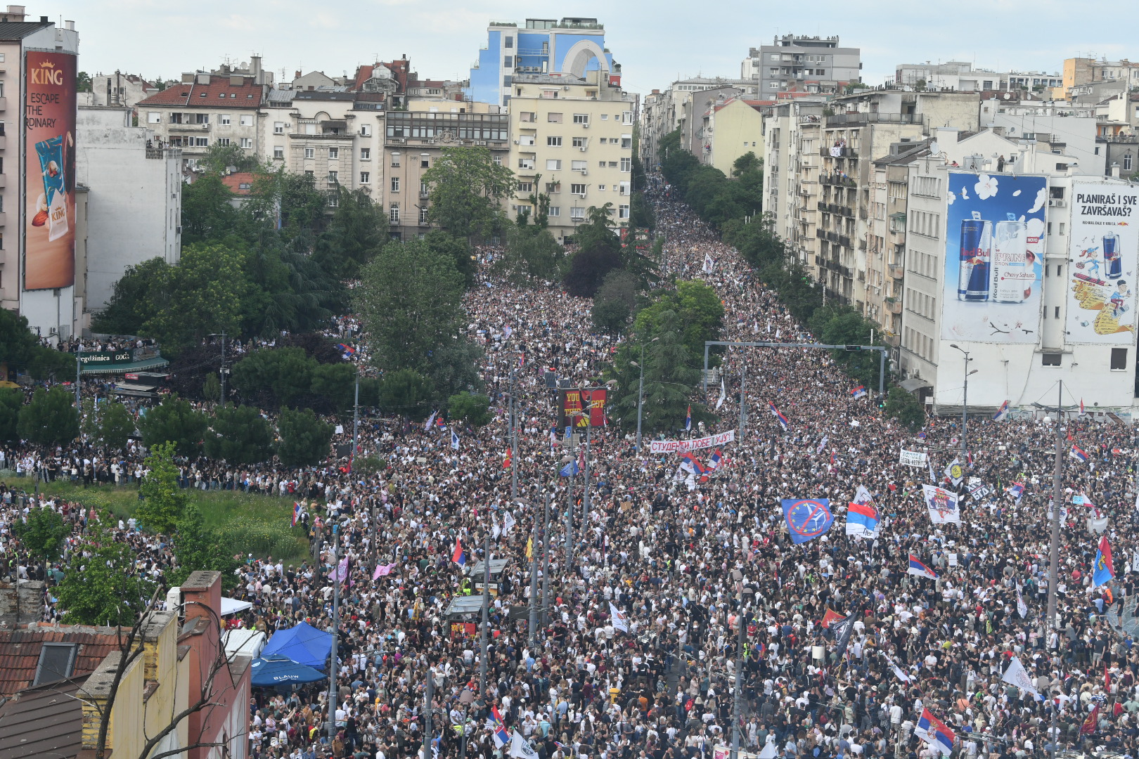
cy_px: 380
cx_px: 570
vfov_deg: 19.5
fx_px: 2215
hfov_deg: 28.8
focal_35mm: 70
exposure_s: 1/1250
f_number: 6.3
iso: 800
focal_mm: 70
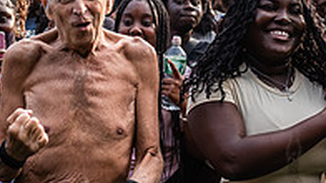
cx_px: 78
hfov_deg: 21.8
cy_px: 81
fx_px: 838
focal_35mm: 97
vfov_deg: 12.5
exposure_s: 1/640
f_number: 4.5
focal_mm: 31
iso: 1000
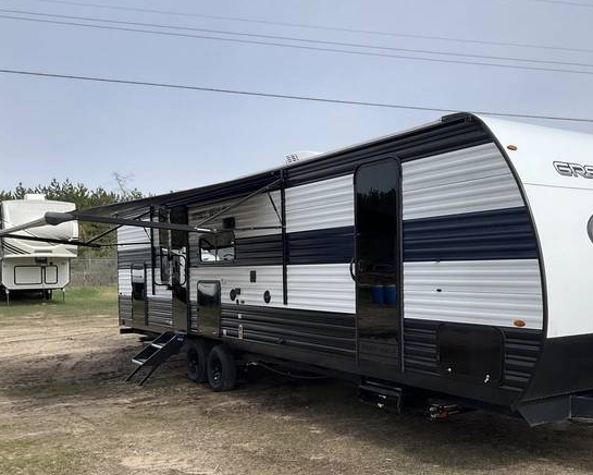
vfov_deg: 37.9
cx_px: 386
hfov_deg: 46.2
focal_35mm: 39
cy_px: 302
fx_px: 684
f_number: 1.8
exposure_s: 1/2227
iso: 25
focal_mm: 3
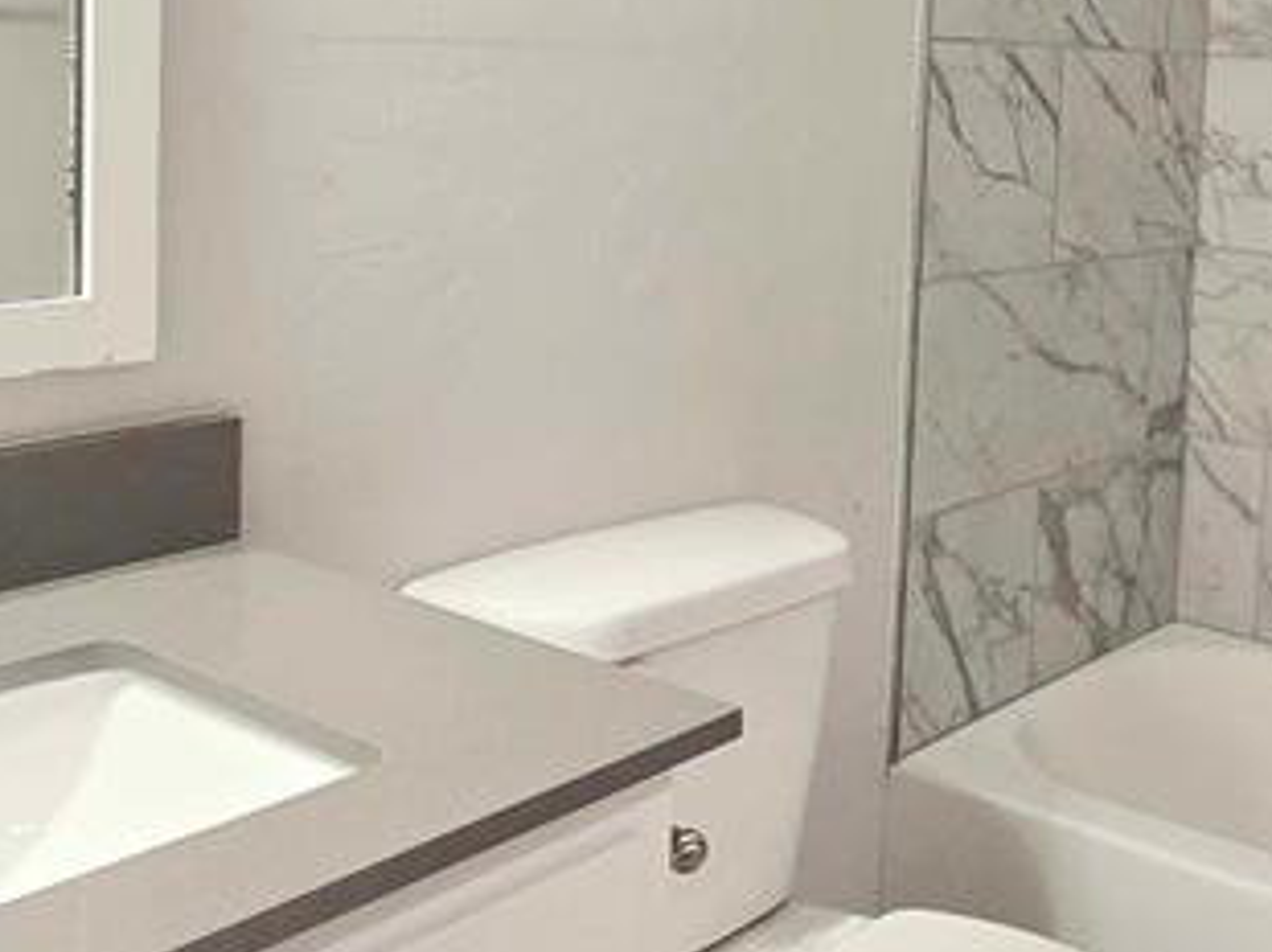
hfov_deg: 42.4
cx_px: 972
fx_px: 1579
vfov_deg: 32.5
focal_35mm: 43
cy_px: 164
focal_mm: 2.2
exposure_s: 1/60
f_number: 2.2
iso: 250
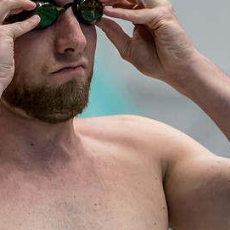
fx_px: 8750
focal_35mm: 1164
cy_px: 96
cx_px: 54
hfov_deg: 1.5
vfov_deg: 1.5
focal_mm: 200
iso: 1250
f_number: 3.5
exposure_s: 1/320
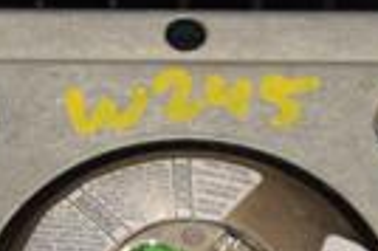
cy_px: 460
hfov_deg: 6.1
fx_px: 3534
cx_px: 271
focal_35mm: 337
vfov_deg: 4.0
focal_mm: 50
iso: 800
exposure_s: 1/200
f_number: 10
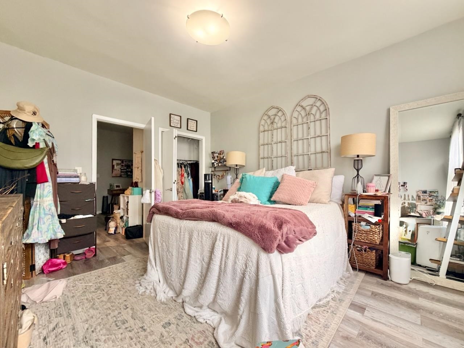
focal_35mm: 14
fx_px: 188
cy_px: 174
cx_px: 232
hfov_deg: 102.1
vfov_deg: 85.7
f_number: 2.2
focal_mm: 2.22
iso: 250
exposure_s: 1/120
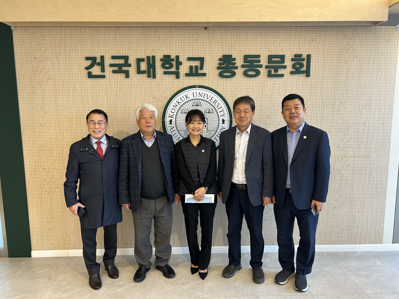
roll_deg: +0.6
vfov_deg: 53.1
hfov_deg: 67.3
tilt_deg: -8.6
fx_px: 300
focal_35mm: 26
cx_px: 200
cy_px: 150
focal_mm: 5.7
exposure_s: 1/60
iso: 100
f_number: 1.5
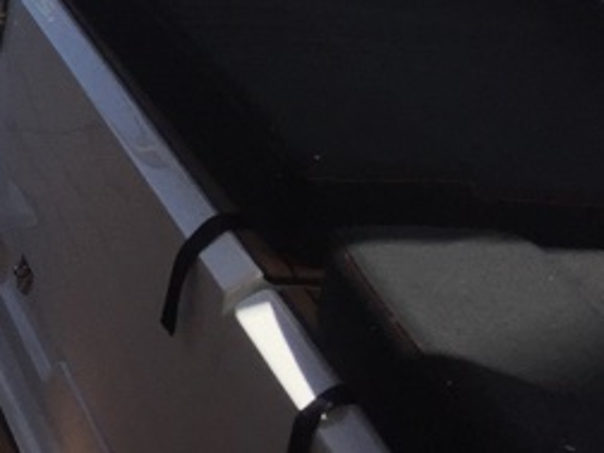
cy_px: -81
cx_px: -614
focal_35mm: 118
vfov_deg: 12.3
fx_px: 2059
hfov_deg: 14.0
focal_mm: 4.15
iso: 32
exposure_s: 1/1980
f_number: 2.2
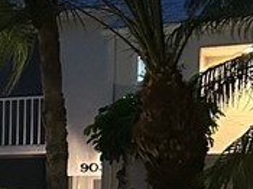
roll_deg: +0.2
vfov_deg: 9.6
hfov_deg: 11.2
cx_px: -324
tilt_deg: -2.2
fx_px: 1110
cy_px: 238
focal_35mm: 152
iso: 640
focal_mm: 5.7
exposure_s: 1/40
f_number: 1.5
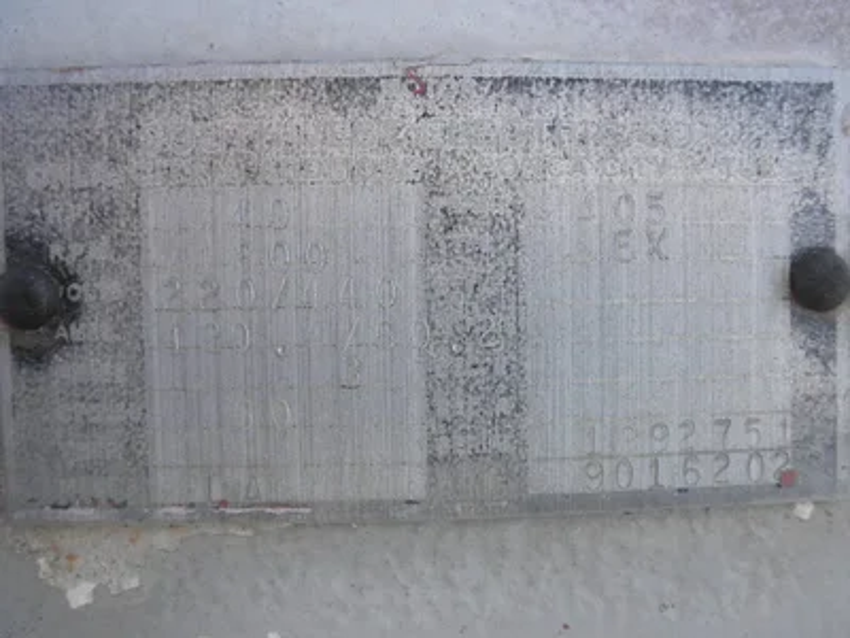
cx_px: 425
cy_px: 319
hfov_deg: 63.4
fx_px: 688
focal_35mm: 28
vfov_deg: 49.7
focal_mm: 5
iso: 64
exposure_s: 1/160
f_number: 3
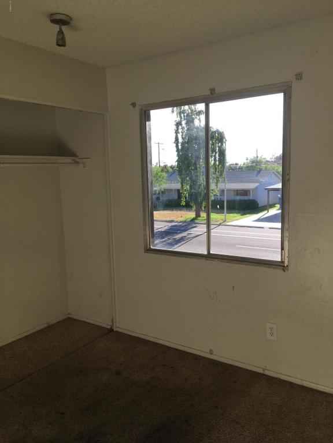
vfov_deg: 61.7
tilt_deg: -6.5
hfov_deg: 48.2
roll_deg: +1.8
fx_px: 372
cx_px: 166
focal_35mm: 29
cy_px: 222
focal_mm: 4.15
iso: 25
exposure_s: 1/420
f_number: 2.2
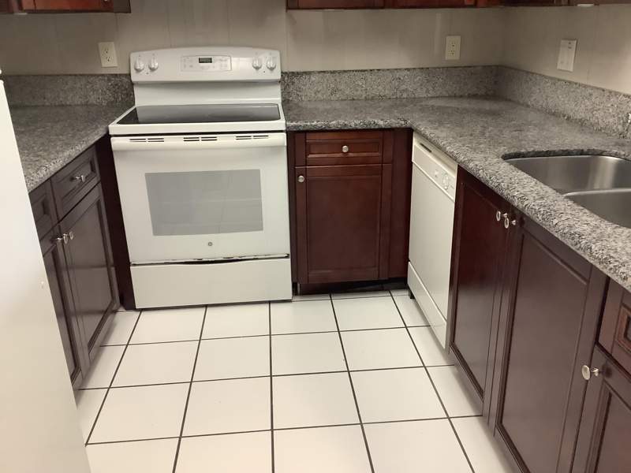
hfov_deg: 58.4
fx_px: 565
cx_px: 316
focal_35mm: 31
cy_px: 236
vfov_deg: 45.4
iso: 250
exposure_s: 1/60
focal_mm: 3.3
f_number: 2.4
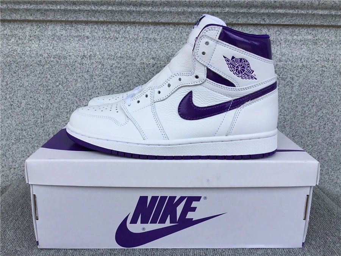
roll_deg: -0.4
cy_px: 128
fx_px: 305
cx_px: 170
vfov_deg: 45.4
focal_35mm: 31
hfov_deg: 58.4
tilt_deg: -14.8
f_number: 2.4
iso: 25
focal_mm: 3.3
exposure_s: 1/776
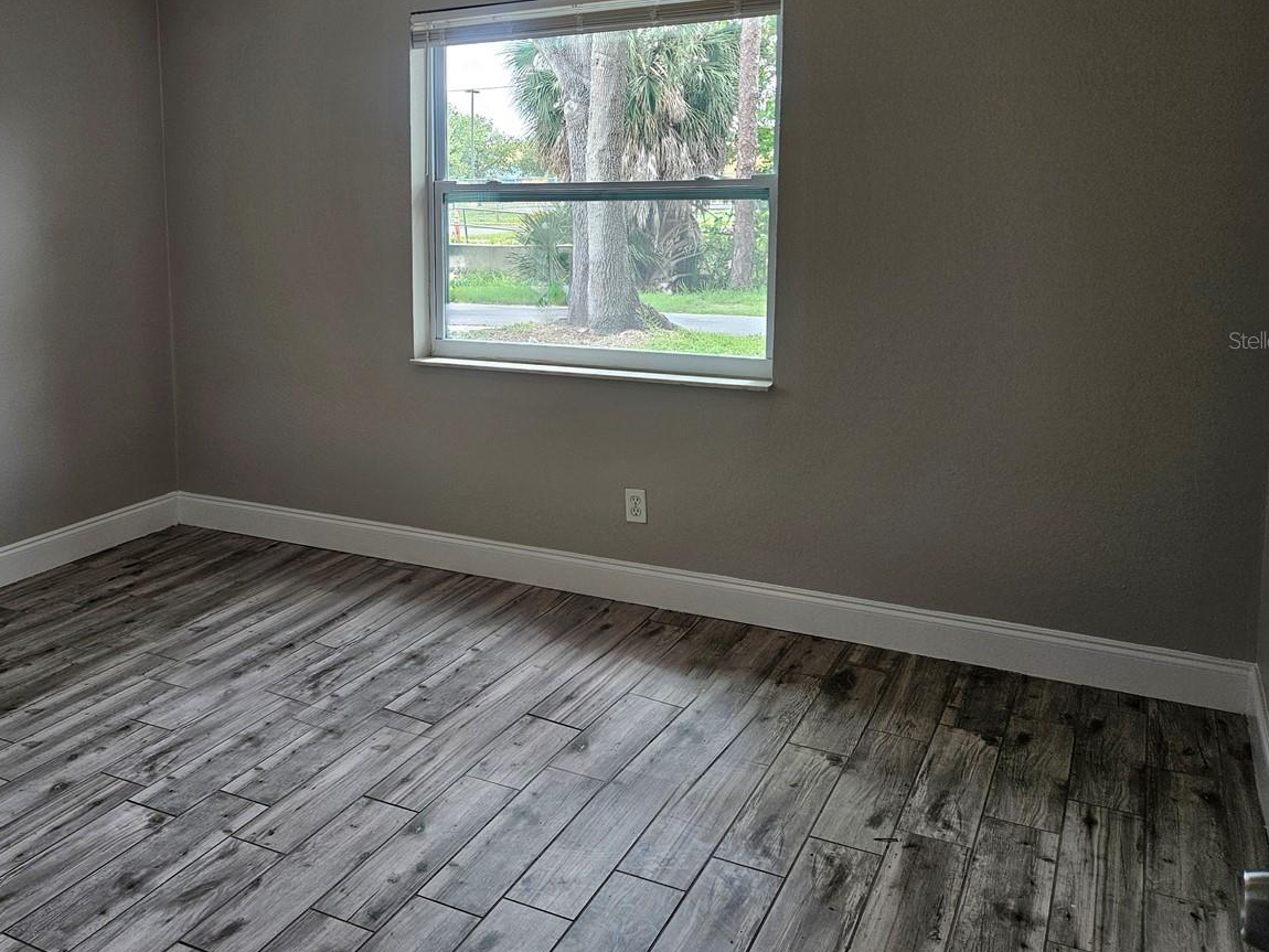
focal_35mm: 32
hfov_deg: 55.9
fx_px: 1173
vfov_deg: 43.7
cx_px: 450
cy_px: 340
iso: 64
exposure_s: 1/120
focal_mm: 5.4
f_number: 1.8
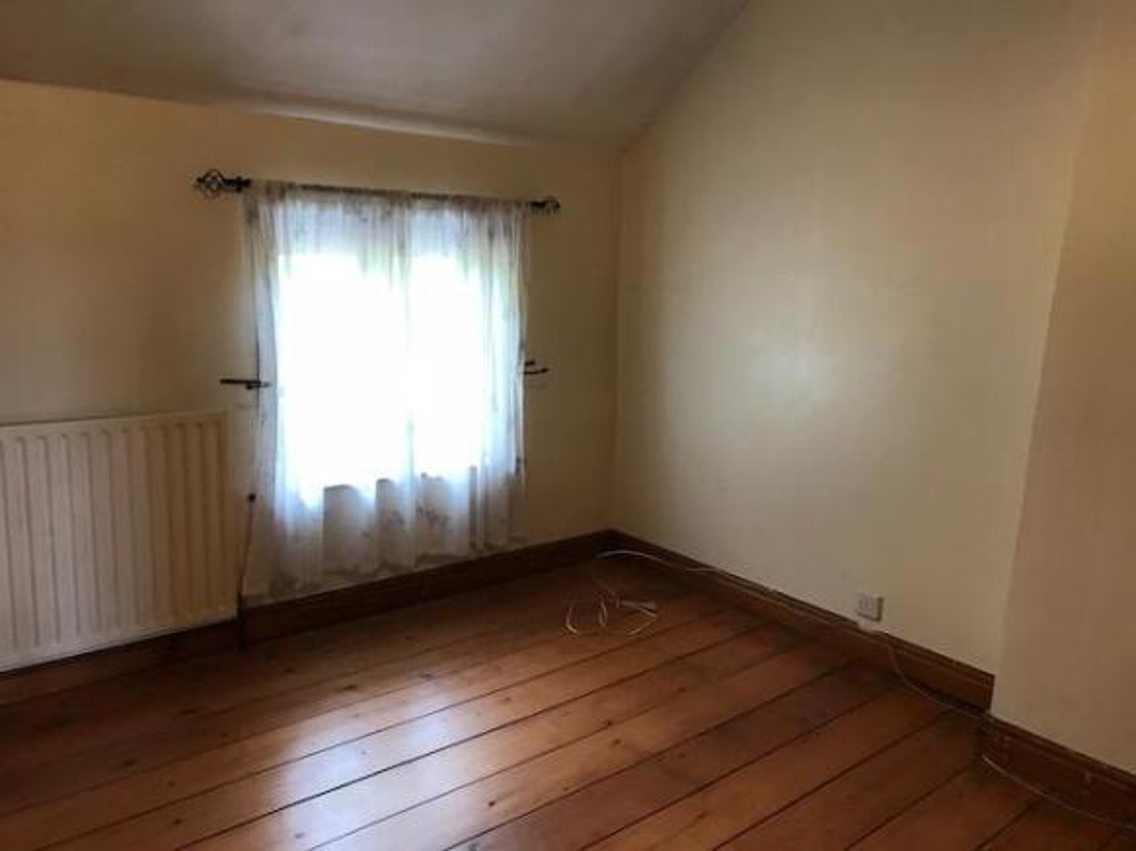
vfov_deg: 49.7
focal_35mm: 28
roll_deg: -3.7
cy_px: 426
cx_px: 568
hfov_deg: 63.5
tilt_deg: -12.2
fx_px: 919
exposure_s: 1/20
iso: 40
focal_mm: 3.99
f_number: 1.8
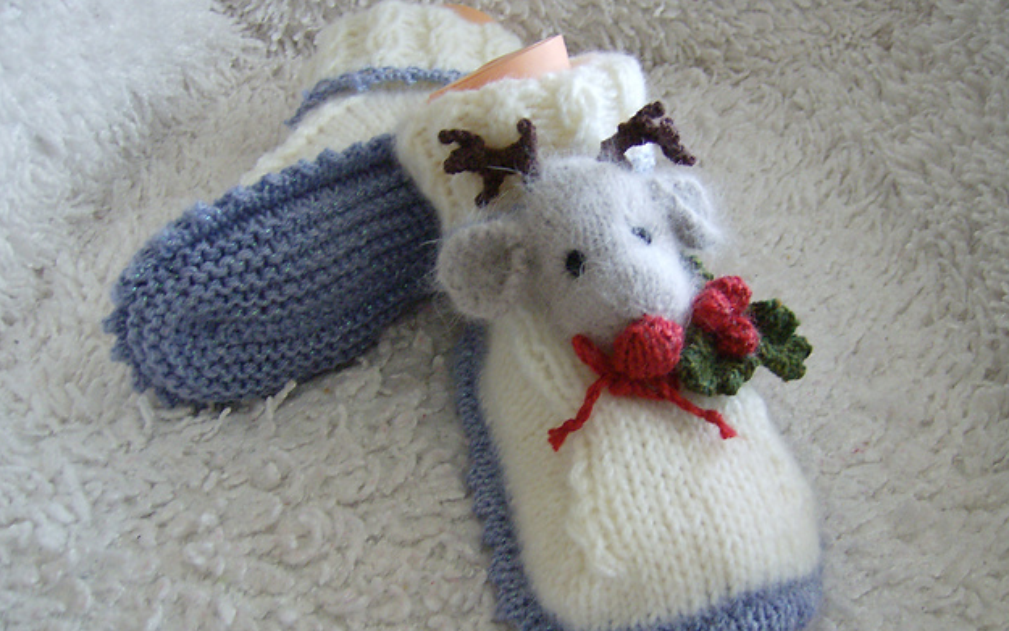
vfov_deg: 32.8
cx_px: 509
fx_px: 1073
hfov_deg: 50.4
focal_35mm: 39
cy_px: 348
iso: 200
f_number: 2.8
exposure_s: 1/27.9
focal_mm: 6
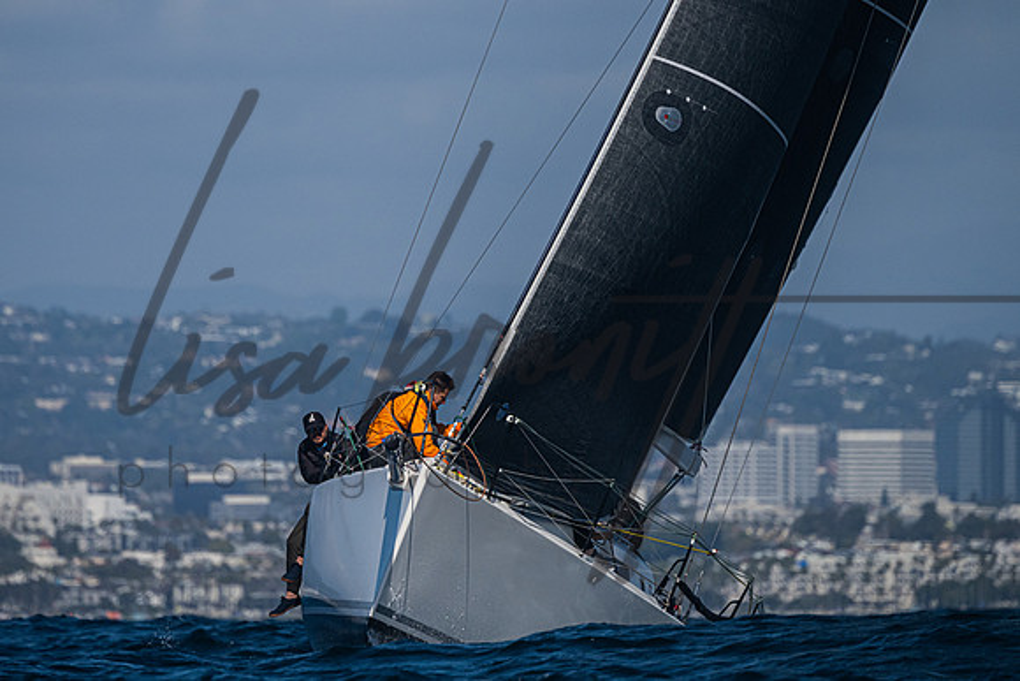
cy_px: 236
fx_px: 15514
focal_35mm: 547
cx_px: 445
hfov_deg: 3.8
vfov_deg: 2.5
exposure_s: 1/8000
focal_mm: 400
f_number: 6.3
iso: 400
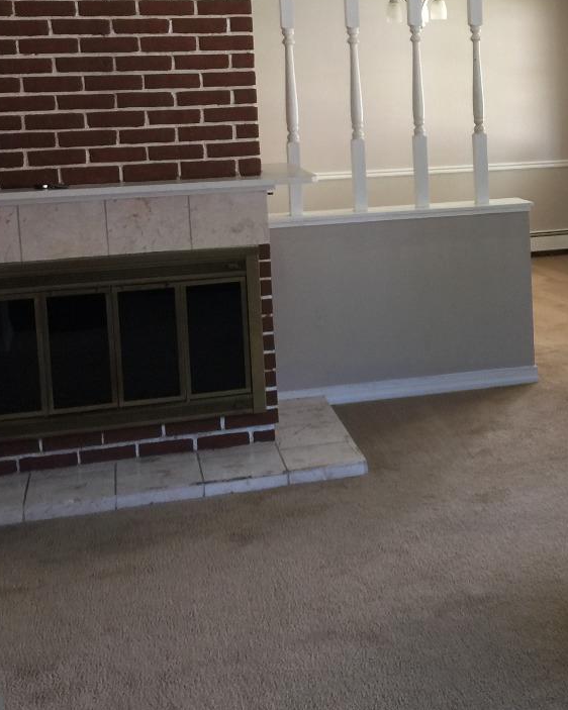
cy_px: 208
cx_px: 554
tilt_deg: -5.7
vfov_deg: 32.1
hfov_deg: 25.1
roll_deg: +0.0
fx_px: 1219
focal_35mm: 58
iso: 50
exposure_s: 1/15
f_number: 2.2
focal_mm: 4.15
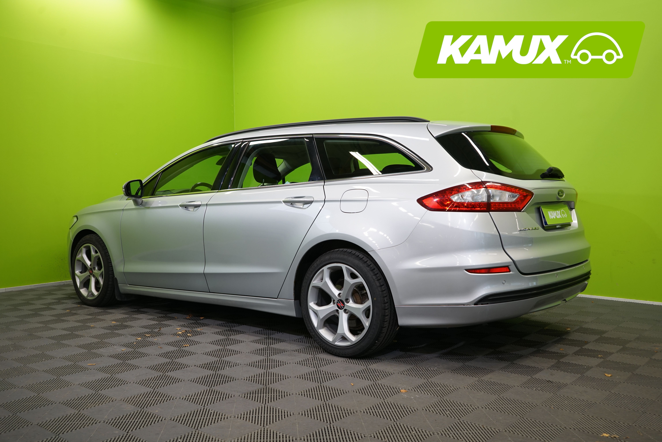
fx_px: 607
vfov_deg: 40.0
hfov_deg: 57.2
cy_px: 221
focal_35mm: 33
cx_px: 331
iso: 500
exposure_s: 1/30
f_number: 6.3
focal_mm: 33
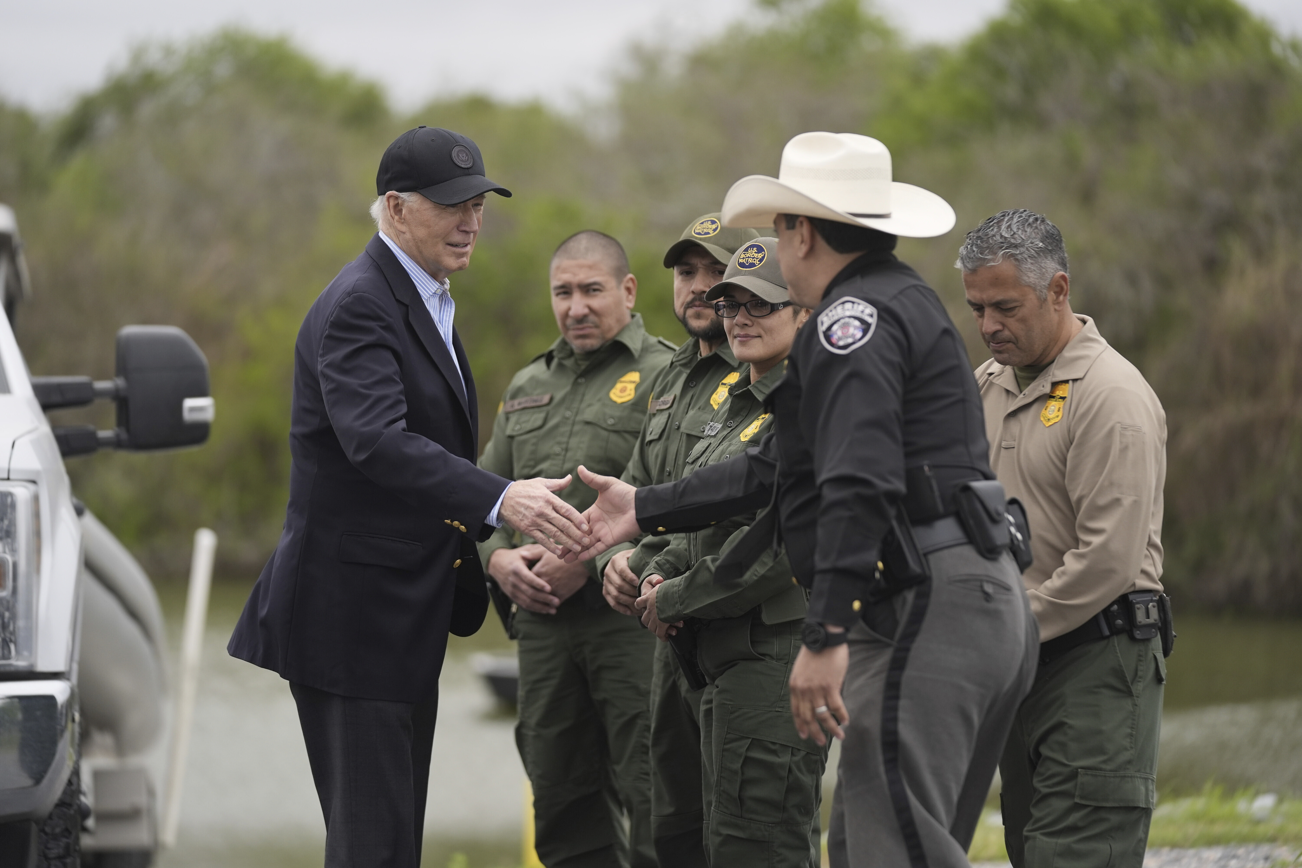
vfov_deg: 10.1
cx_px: 651
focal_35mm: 136
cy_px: 434
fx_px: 4918
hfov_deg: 15.1
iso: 400
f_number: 2.8
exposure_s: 1/2500
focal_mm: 136
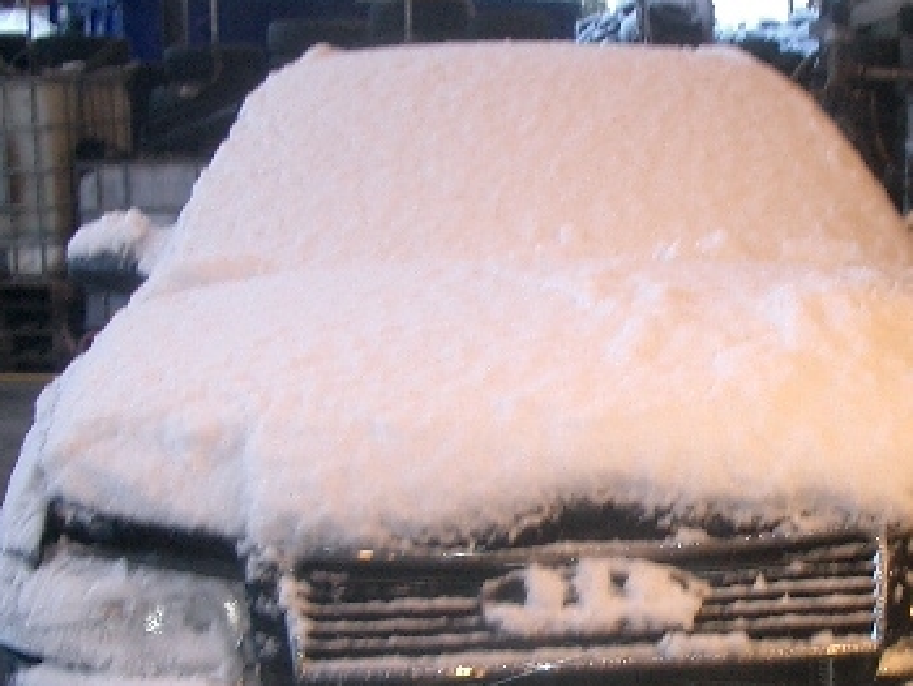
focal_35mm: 64
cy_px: 532
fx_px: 1689
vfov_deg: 22.7
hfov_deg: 30.1
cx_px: 600
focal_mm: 5.8
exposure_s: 1/40
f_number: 2.6
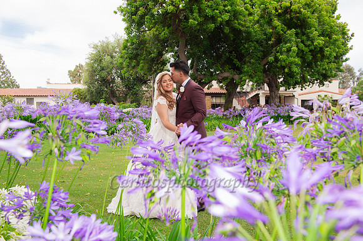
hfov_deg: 55.8
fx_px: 343
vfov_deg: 38.8
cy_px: 120
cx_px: 182
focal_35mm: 34
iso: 400
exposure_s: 1/250
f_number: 6.3
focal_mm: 34
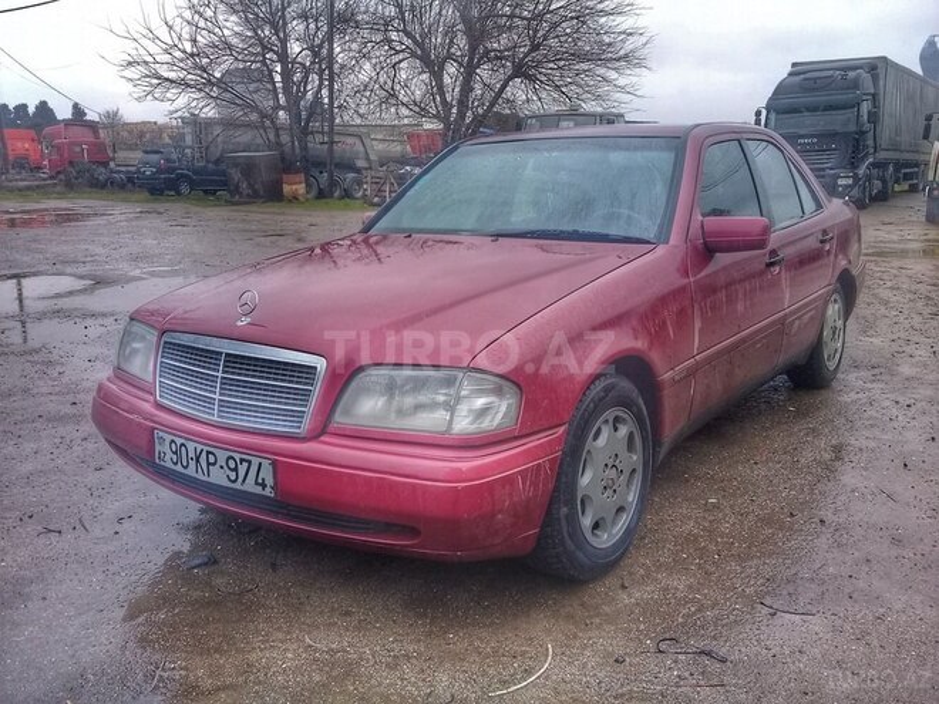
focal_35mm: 31
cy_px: 352
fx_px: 841
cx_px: 470
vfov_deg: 45.4
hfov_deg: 58.4
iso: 50
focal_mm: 3.3
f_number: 2.2
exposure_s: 1/185
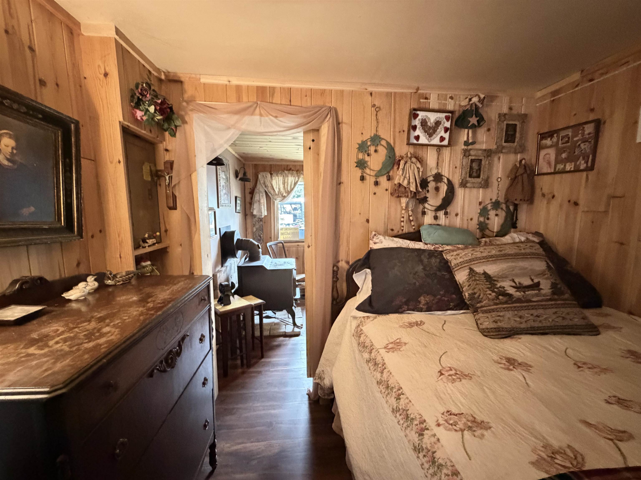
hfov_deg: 102.1
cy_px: 240
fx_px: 259
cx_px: 320
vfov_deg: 85.7
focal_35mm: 14
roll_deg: +0.7
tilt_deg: -5.8
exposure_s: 1/30
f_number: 2.2
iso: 1250
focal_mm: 2.22
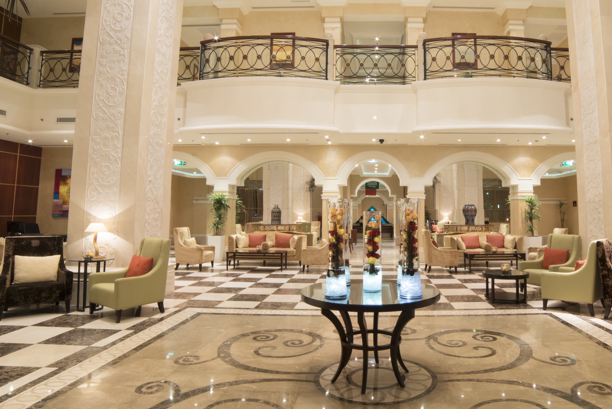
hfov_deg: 75.1
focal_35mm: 23
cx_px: 373
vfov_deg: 54.9
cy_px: 173
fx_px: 391
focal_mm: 14
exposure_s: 3
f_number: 22
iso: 320
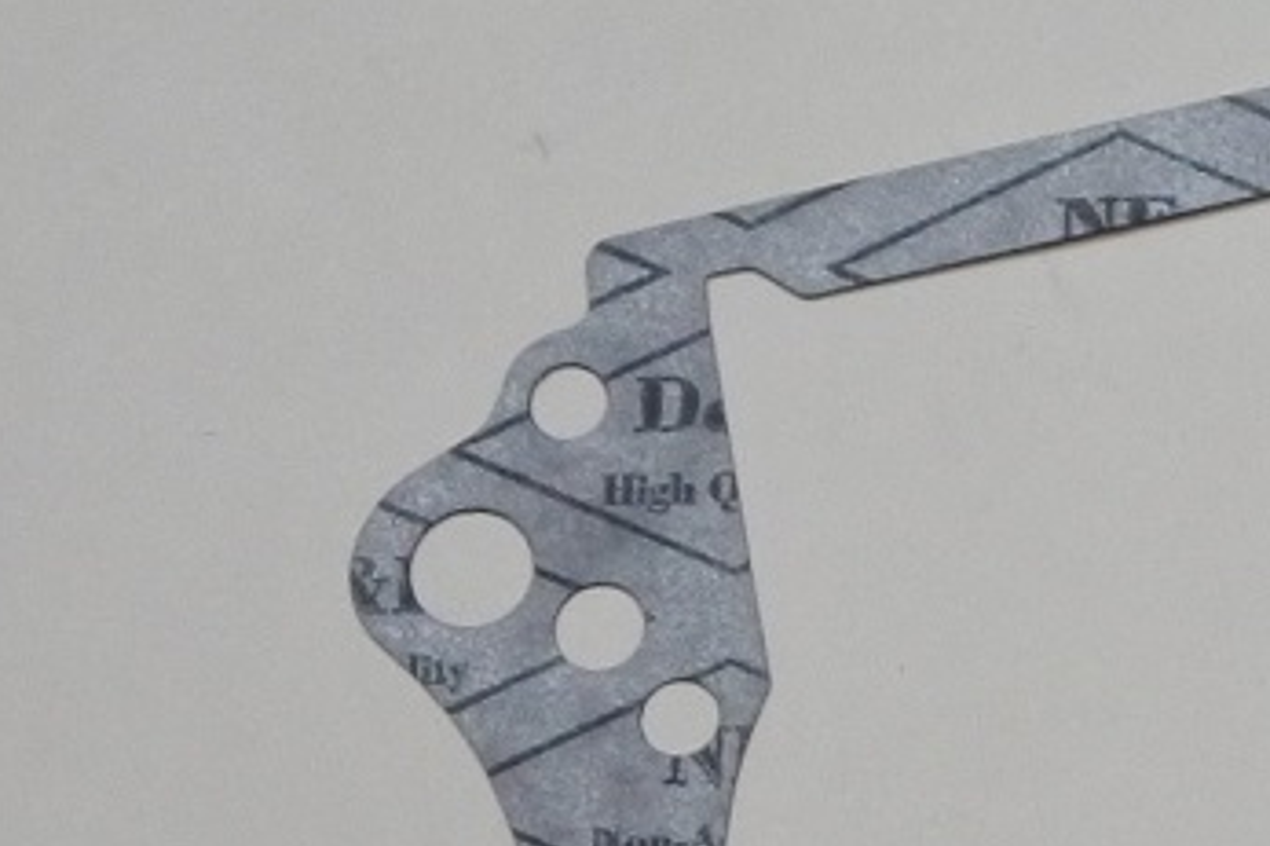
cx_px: 2847
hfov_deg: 8.1
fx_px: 8427
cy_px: 209
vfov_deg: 5.7
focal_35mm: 239
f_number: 4.5
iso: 560
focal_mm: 18.9
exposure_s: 1/125
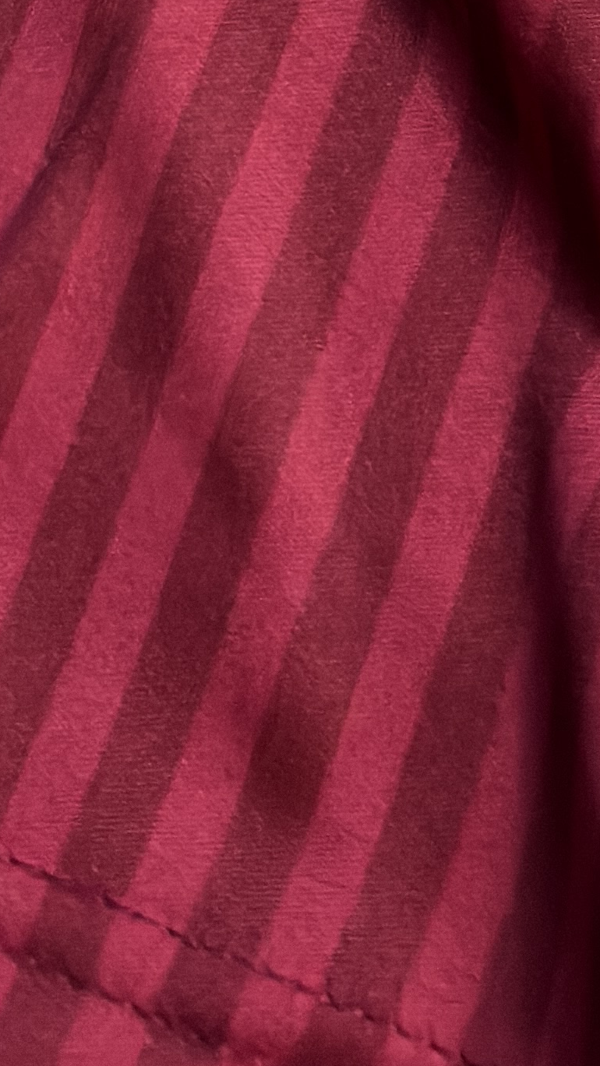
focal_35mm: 154
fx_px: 4356
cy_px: -1810
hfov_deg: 7.8
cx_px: 618
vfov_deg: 10.9
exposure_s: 1/25
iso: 640
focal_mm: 6.76
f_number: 1.78
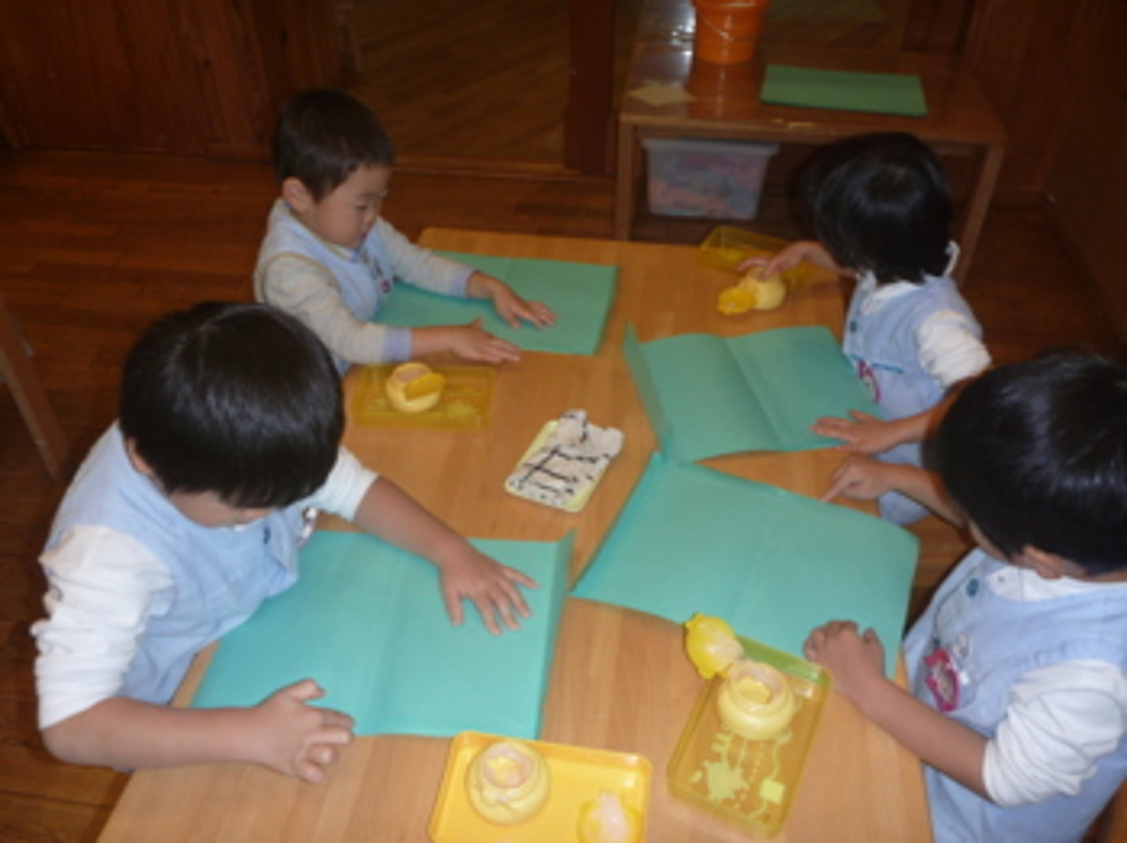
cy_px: 422
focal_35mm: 28
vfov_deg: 49.7
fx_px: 911
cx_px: 564
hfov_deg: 63.5
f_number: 3.3
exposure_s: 1/30
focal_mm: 4.9
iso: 100
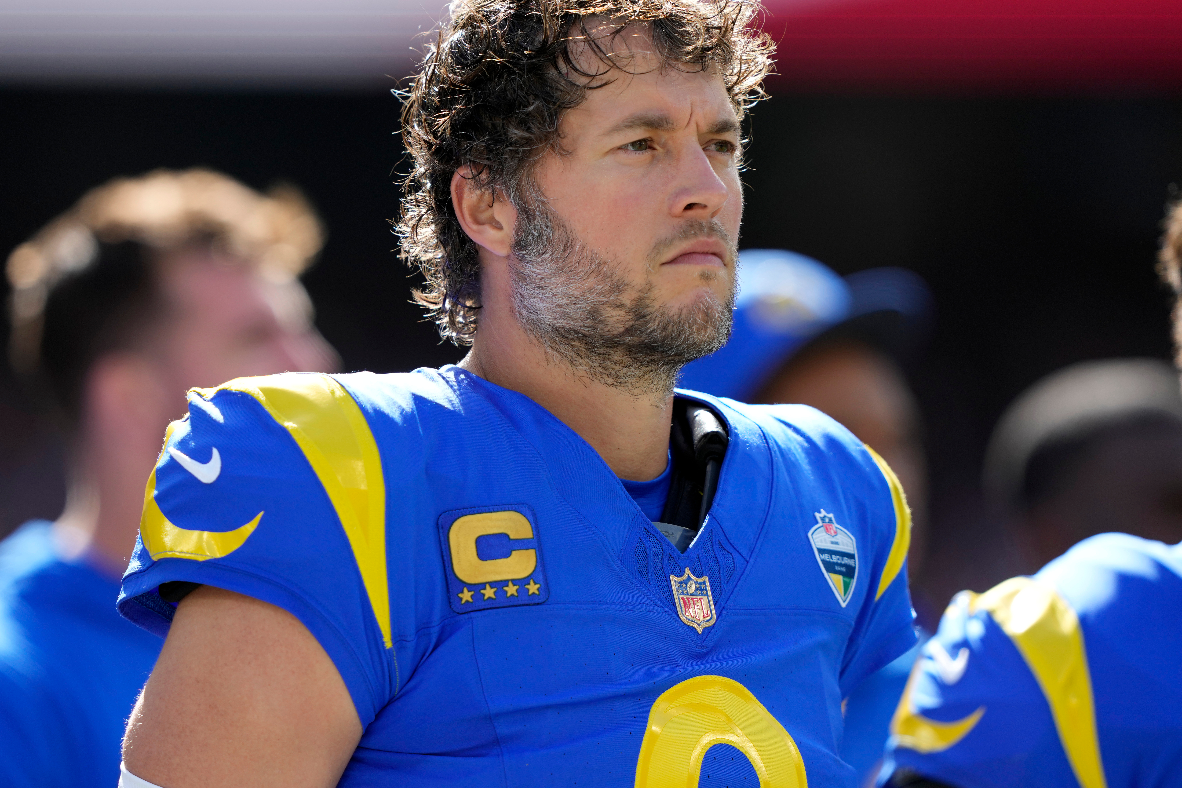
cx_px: 528
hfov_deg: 4.4
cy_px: 367
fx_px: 15299
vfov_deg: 3.0
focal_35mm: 466
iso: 400
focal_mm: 400
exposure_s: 1/1600
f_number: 3.2
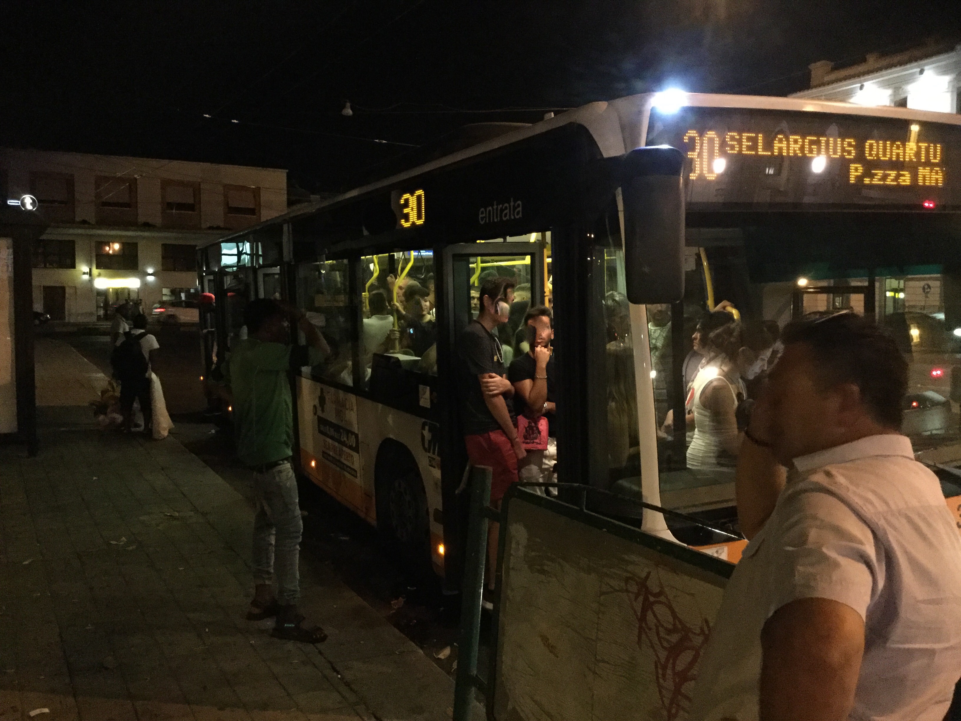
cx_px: 480
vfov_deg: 45.4
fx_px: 861
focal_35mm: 31
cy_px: 360
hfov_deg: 58.4
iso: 800
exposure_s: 1/17
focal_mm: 3.3
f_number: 2.4
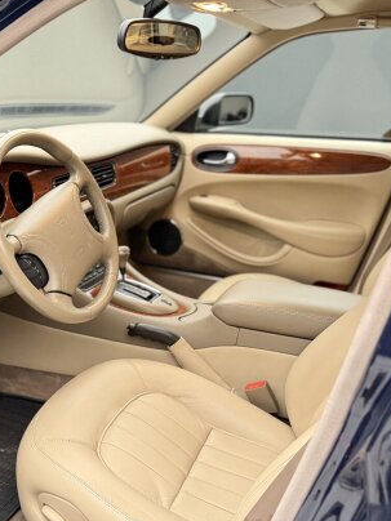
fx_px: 572
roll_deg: -0.2
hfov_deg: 36.3
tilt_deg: -21.8
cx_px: 71
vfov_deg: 48.8
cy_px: 306
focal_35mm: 38
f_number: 1.78
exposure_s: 1/36
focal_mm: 6.76
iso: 1000
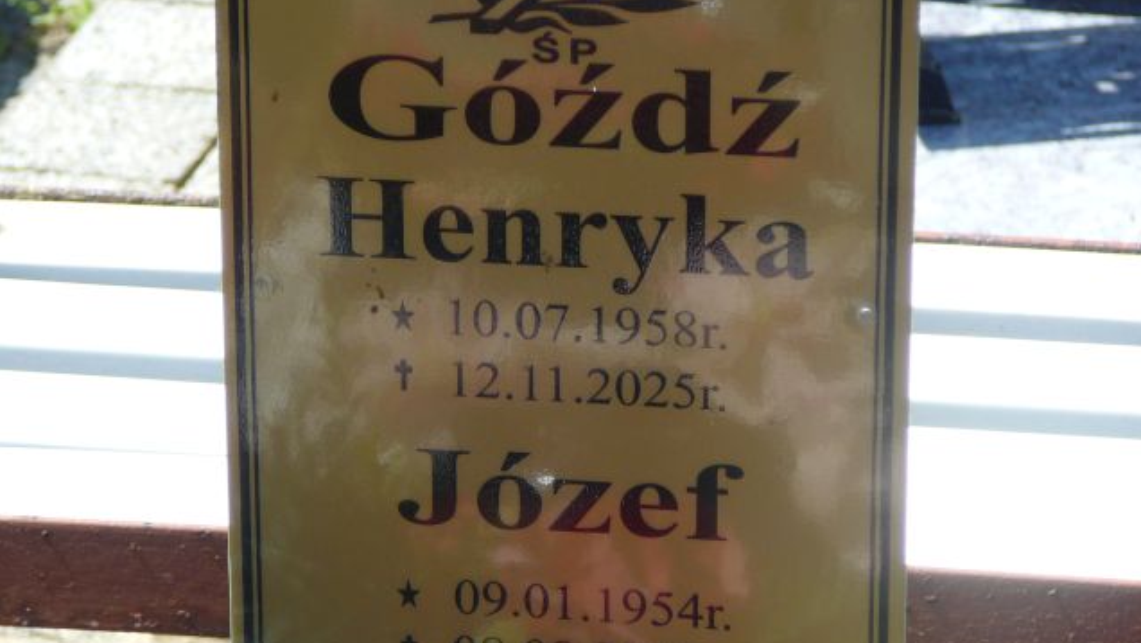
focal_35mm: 194
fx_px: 5870
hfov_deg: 11.1
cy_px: 311
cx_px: 572
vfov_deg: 6.3
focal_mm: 26.3
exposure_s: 1/320
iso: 80
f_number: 4
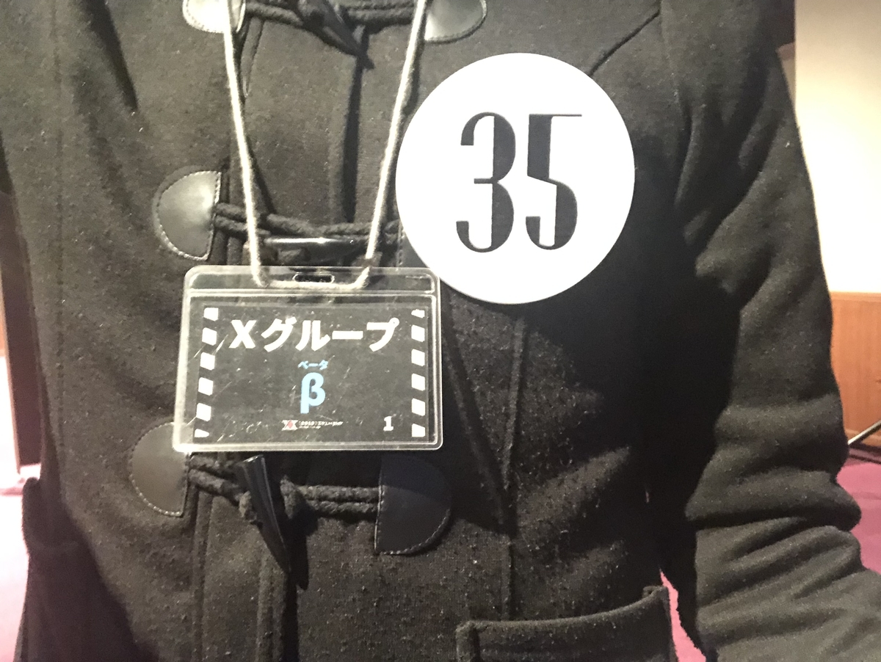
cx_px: 440
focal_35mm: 32
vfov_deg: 44.2
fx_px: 815
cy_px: 331
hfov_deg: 56.8
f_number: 2.2
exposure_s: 1/15
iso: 1000
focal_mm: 2.87
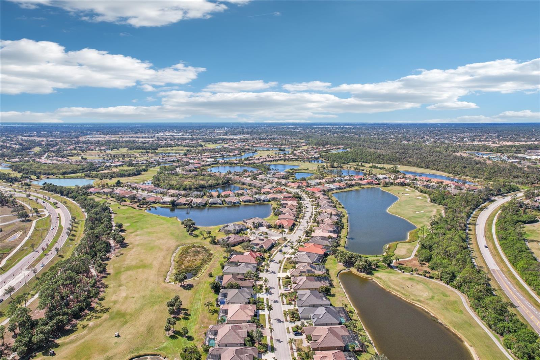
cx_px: 270
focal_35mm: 22
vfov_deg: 57.2
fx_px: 330
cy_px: 180
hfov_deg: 78.6
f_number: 2.8
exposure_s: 1/2500
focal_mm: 8.4
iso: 130
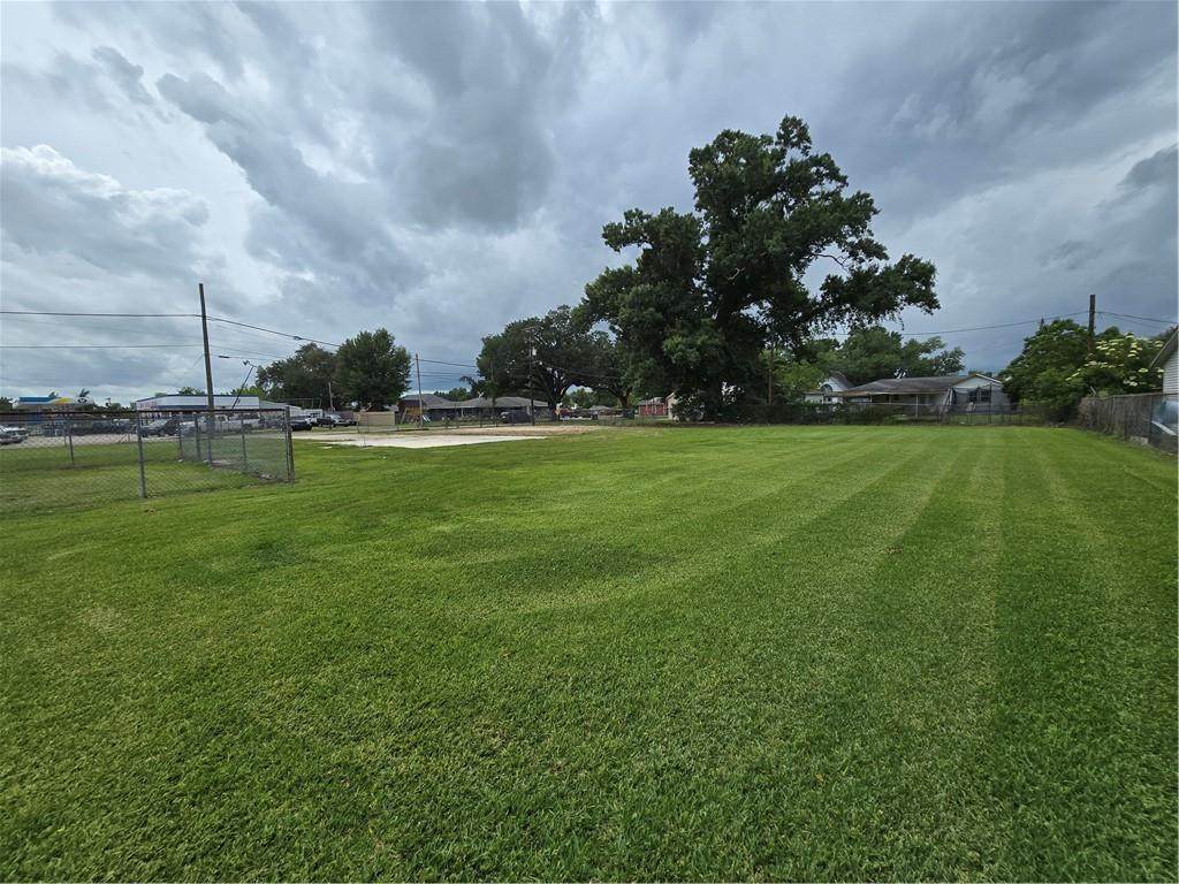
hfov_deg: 106.2
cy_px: 442
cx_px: 590
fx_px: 443
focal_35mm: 13
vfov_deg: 89.9
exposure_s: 1/3211
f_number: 2.2
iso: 50
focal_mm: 2.2
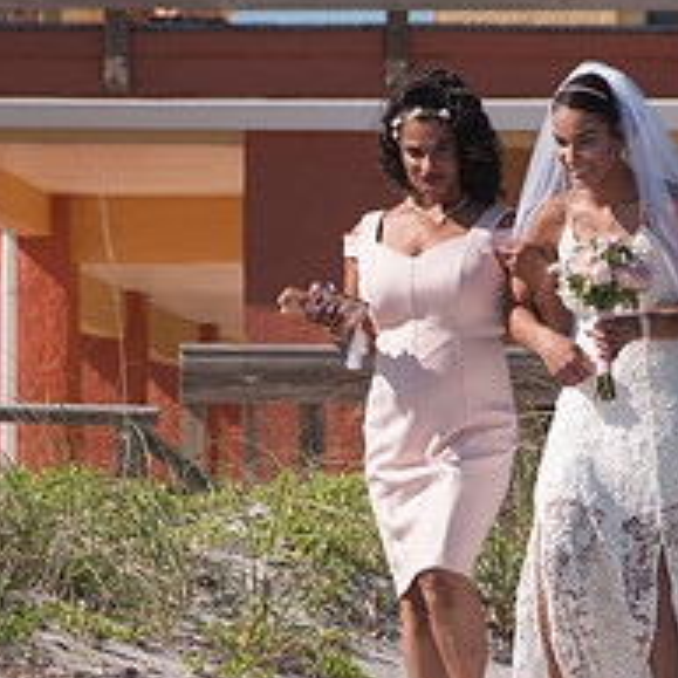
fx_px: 13141
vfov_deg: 3.0
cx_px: 455
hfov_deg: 3.0
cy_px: 400
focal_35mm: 593
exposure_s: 1/250
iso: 100
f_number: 11
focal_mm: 200
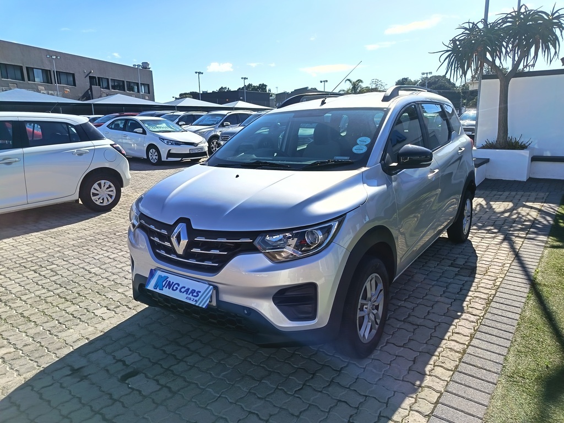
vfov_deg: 56.8
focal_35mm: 24
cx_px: 282
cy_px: 212
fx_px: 391
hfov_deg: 71.6
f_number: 1.75
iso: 100
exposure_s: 1/795
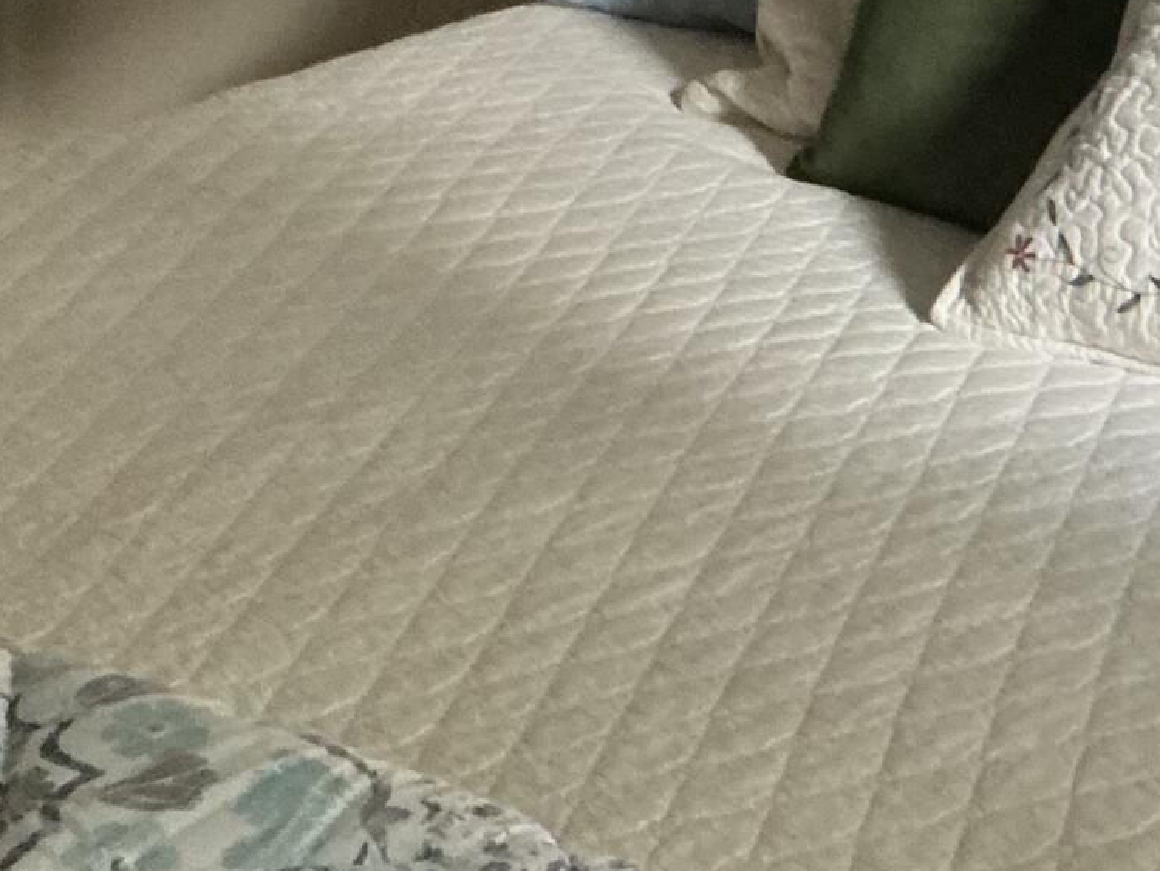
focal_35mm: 112
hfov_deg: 17.4
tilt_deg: -9.5
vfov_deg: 12.8
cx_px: 183
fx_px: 3754
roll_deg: +0.5
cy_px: -286
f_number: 1.8
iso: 320
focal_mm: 3
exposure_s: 1/31
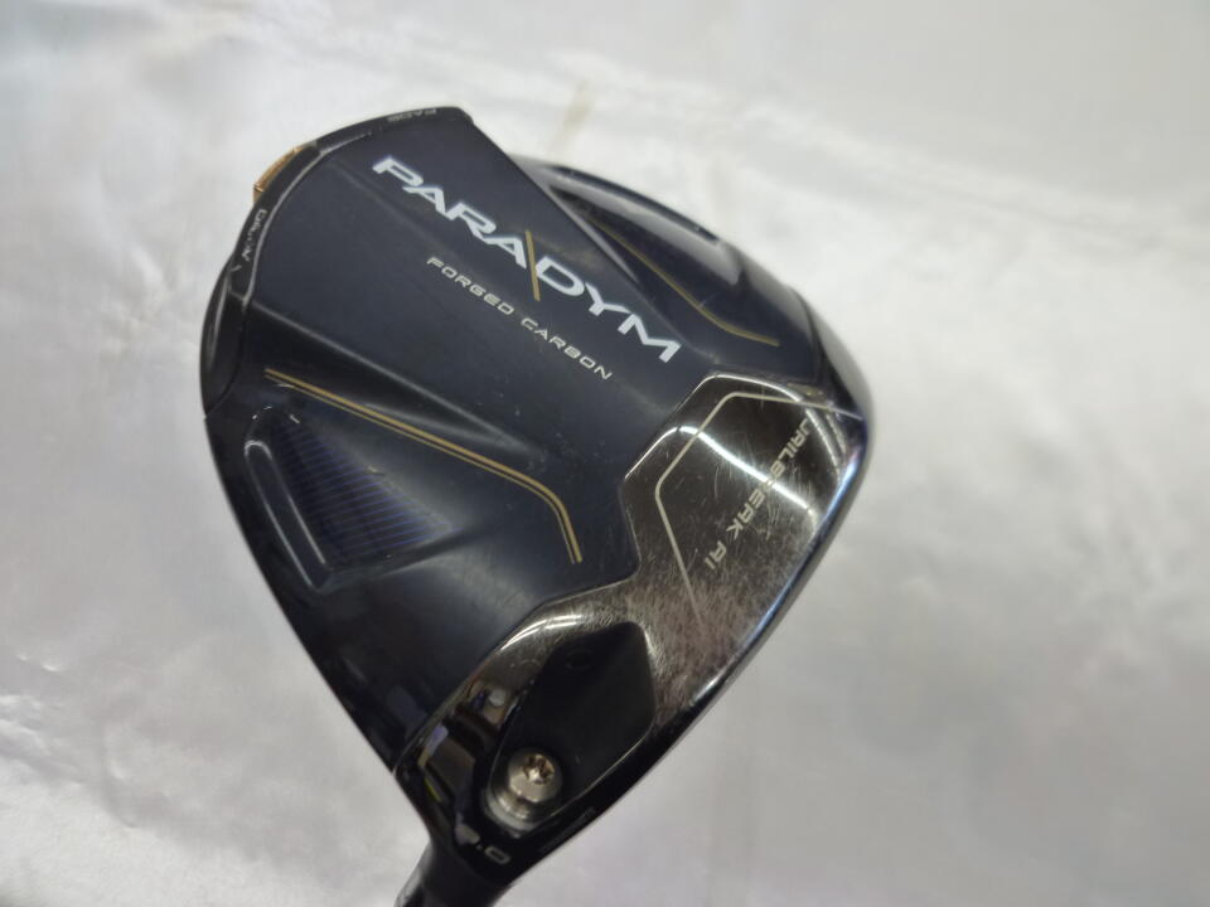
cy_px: 454
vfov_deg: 54.9
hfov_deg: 69.4
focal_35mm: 25
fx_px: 874
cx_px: 605
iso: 125
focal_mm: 4.5
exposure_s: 1/40
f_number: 2.8
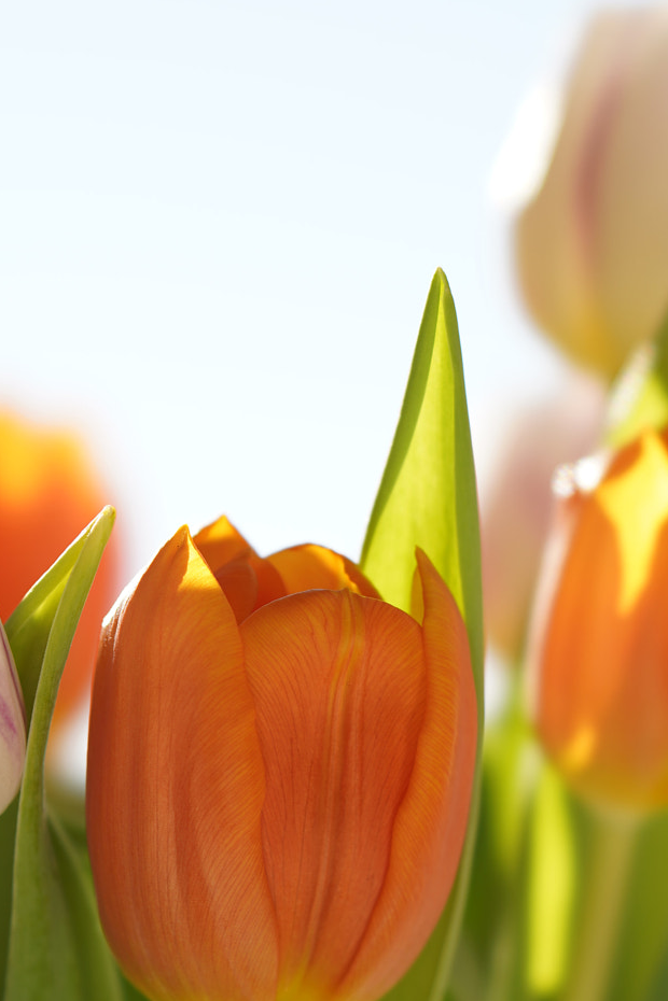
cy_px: 737
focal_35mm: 172
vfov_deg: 11.9
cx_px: 466
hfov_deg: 8.0
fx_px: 4787
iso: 100
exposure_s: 1/250
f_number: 5.6
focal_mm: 100
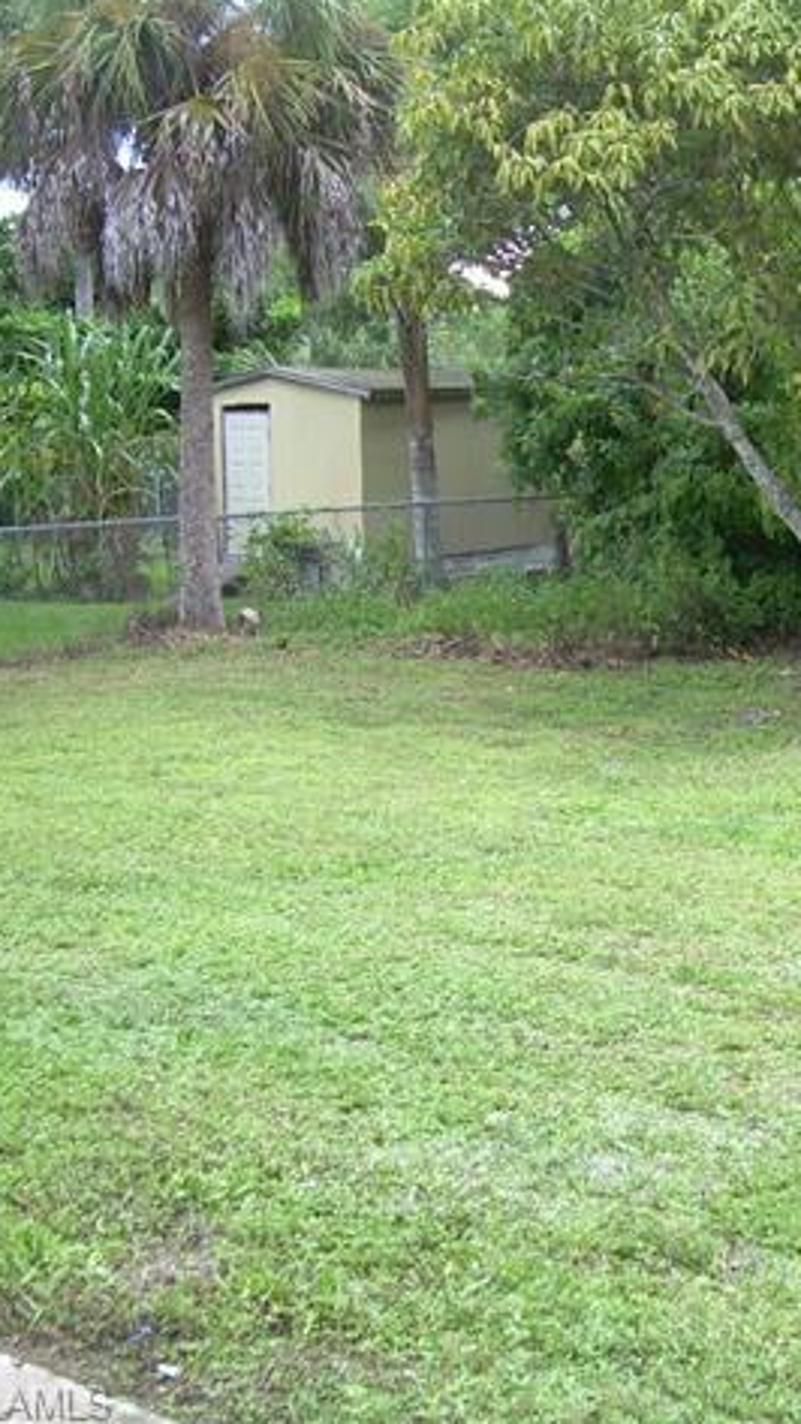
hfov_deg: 20.6
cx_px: 849
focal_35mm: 56
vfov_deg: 37.2
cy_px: 707
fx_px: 2115
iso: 50
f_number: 2.8
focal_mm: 6.3
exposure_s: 1/149
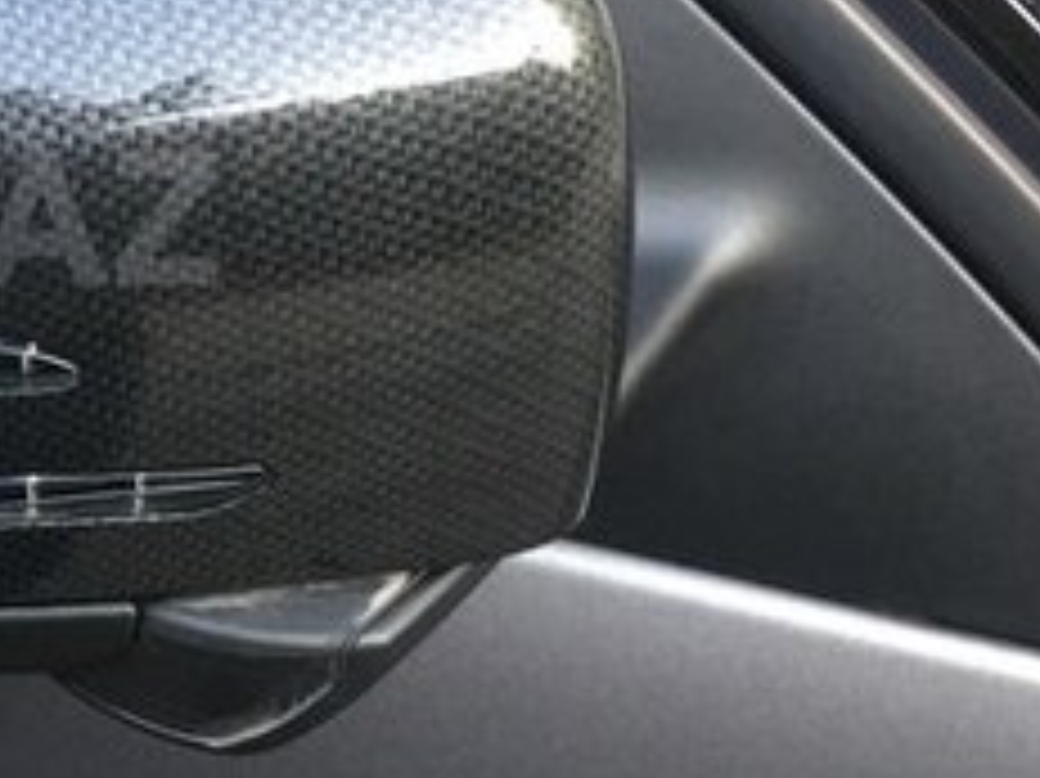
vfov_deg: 17.7
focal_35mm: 83
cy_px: 218
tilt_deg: -38.4
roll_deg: +2.3
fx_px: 2492
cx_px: -243
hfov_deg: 21.7
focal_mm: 4.15
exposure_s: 1/17
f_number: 2.2
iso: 40
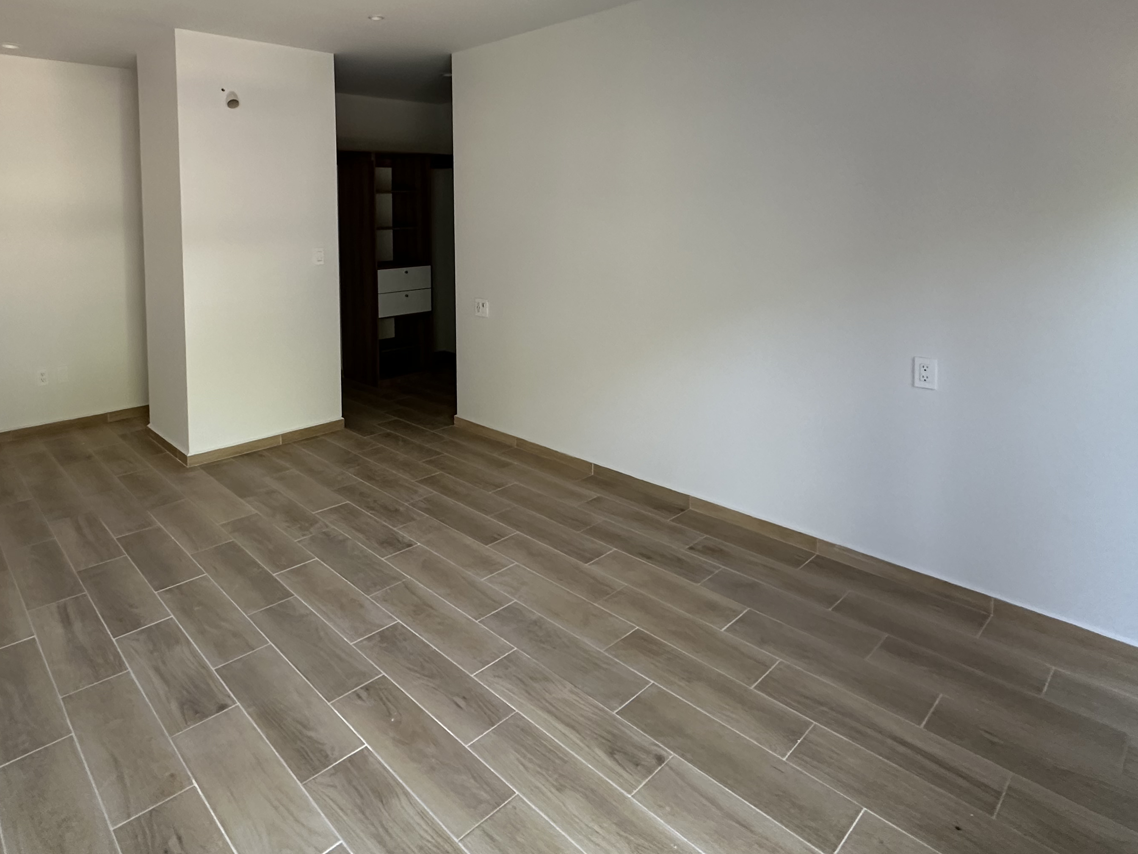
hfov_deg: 78.0
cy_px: 241
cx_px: 449
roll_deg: +0.3
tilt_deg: -2.5
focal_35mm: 21
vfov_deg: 60.8
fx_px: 690
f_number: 2.2
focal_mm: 2.22
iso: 320
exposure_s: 1/80
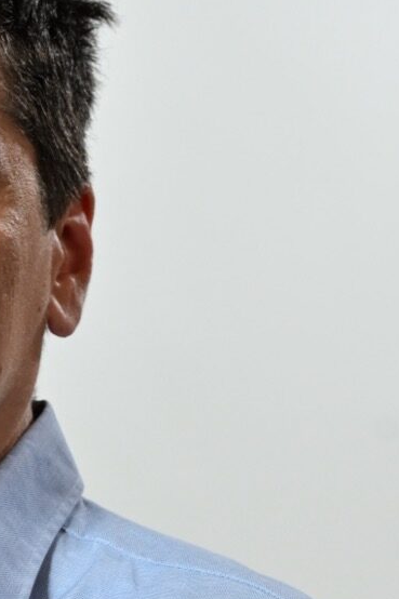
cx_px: -156
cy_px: 671
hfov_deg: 7.4
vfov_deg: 11.0
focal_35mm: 184
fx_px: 3061
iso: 400
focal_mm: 51
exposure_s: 1/200
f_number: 6.3
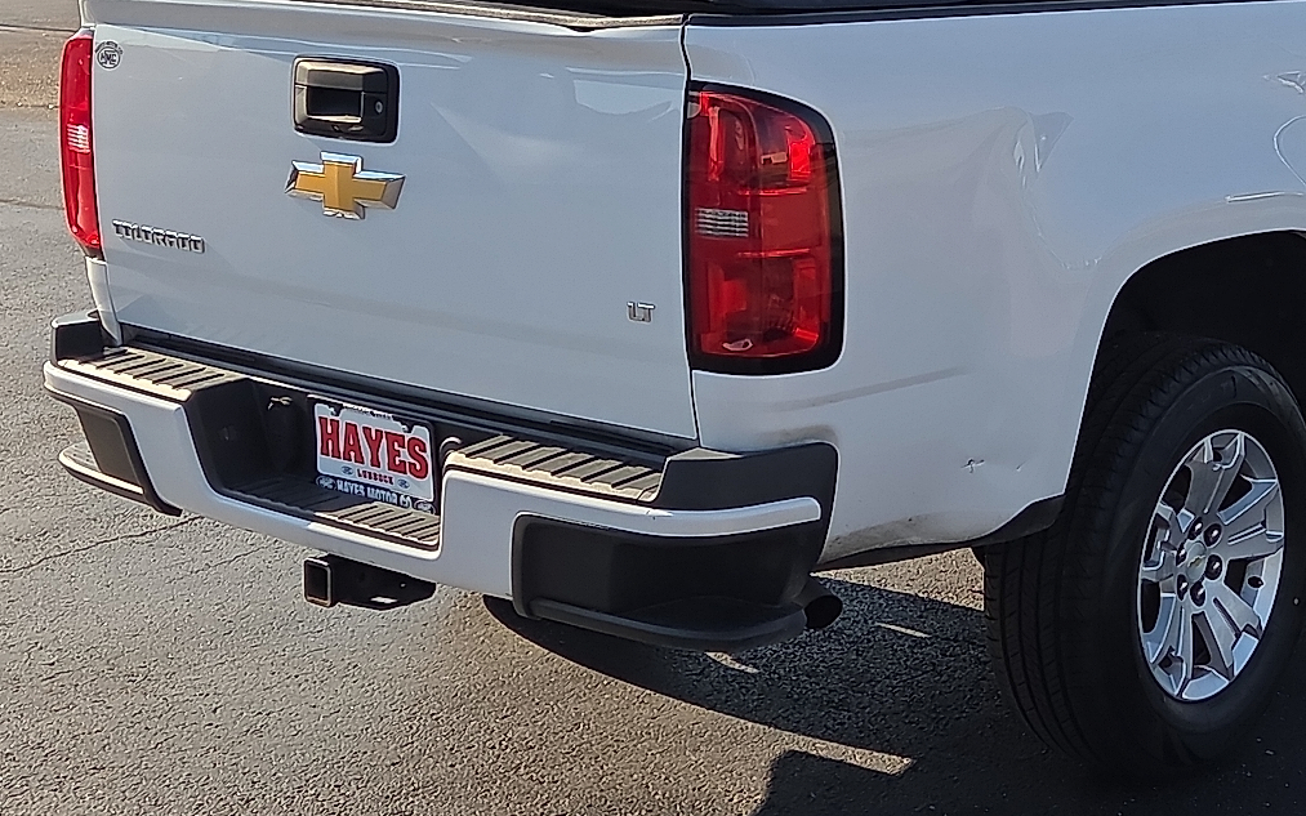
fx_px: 2385
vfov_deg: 19.3
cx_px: 964
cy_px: 201
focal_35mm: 67
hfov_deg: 30.2
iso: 25
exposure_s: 1/1667
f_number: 1.8
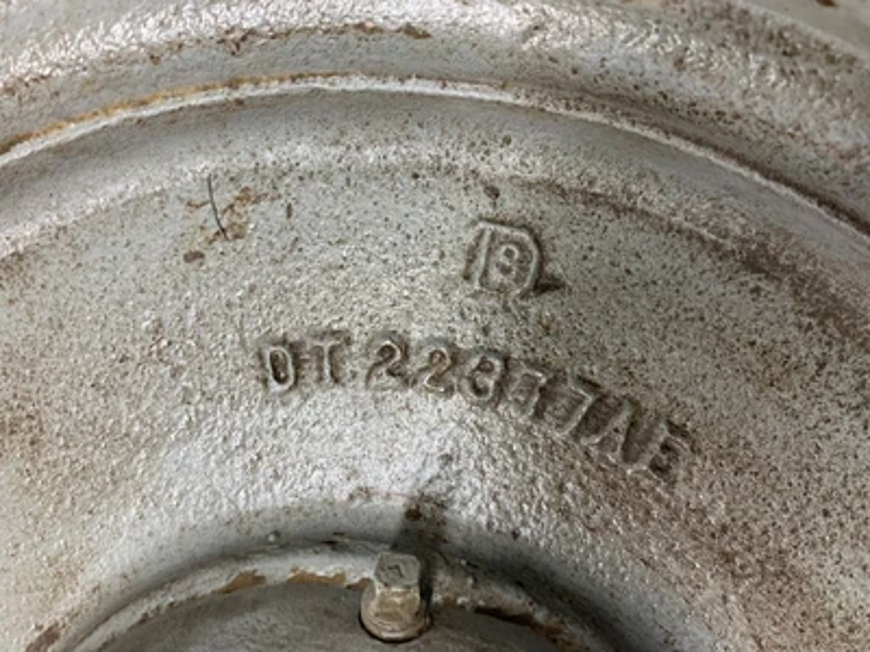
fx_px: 653
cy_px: 326
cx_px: 435
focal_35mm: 26
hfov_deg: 67.3
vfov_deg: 53.1
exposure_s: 1/96
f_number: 1.8
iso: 100
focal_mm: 4.25
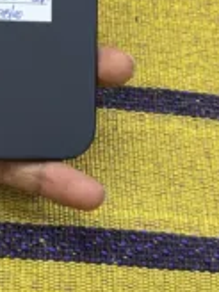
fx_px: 987
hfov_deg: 12.5
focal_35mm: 117
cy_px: -59
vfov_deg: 16.2
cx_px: 14
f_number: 1.78
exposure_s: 1/50
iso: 100
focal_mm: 6.76
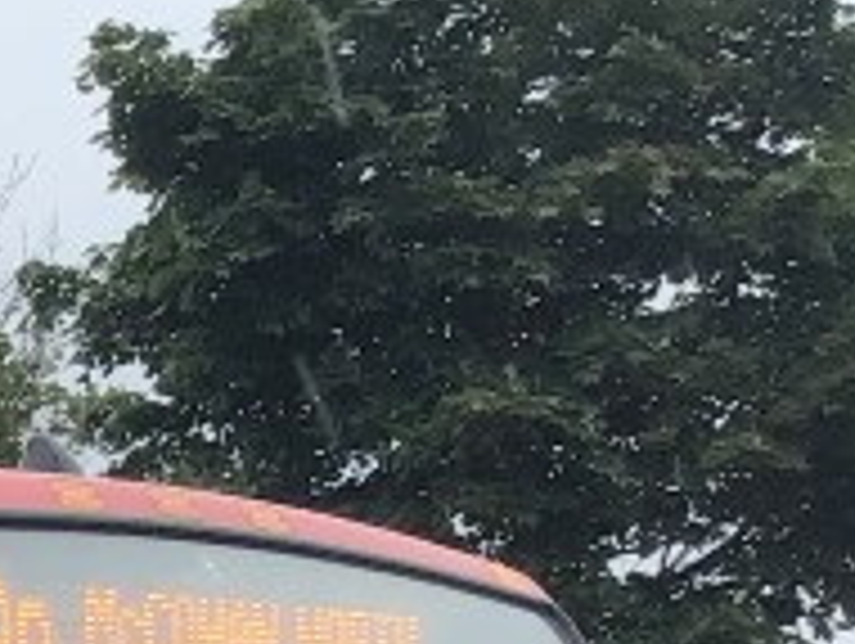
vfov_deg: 8.3
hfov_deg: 10.6
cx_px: -981
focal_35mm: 167
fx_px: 4130
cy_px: 1410
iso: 25
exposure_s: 1/455
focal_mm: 3.3
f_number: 2.4
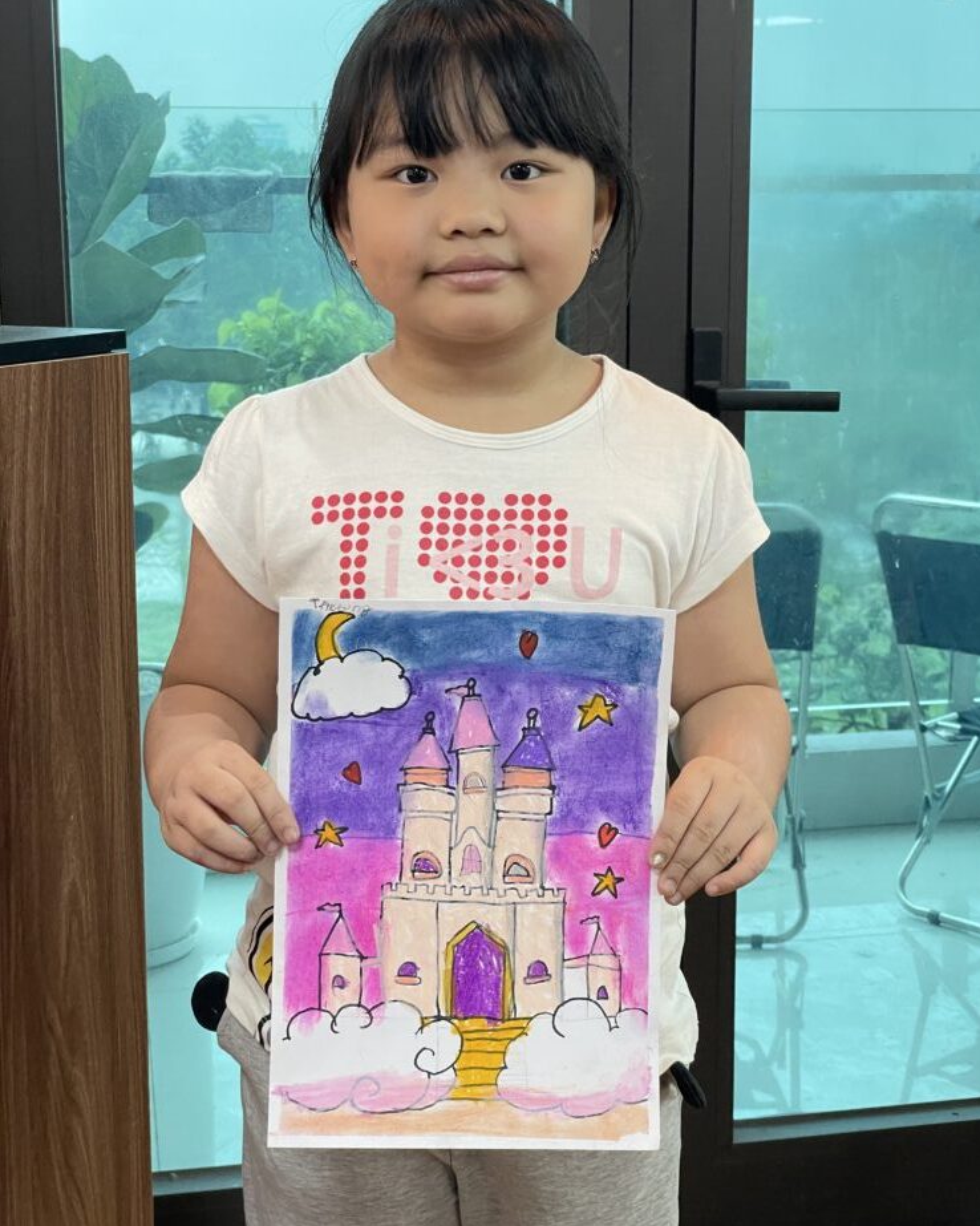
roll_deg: +0.4
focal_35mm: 55
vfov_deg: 34.1
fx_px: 1995
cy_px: 576
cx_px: 497
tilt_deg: -10.2
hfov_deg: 27.6
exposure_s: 1/100
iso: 160
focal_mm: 6
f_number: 2
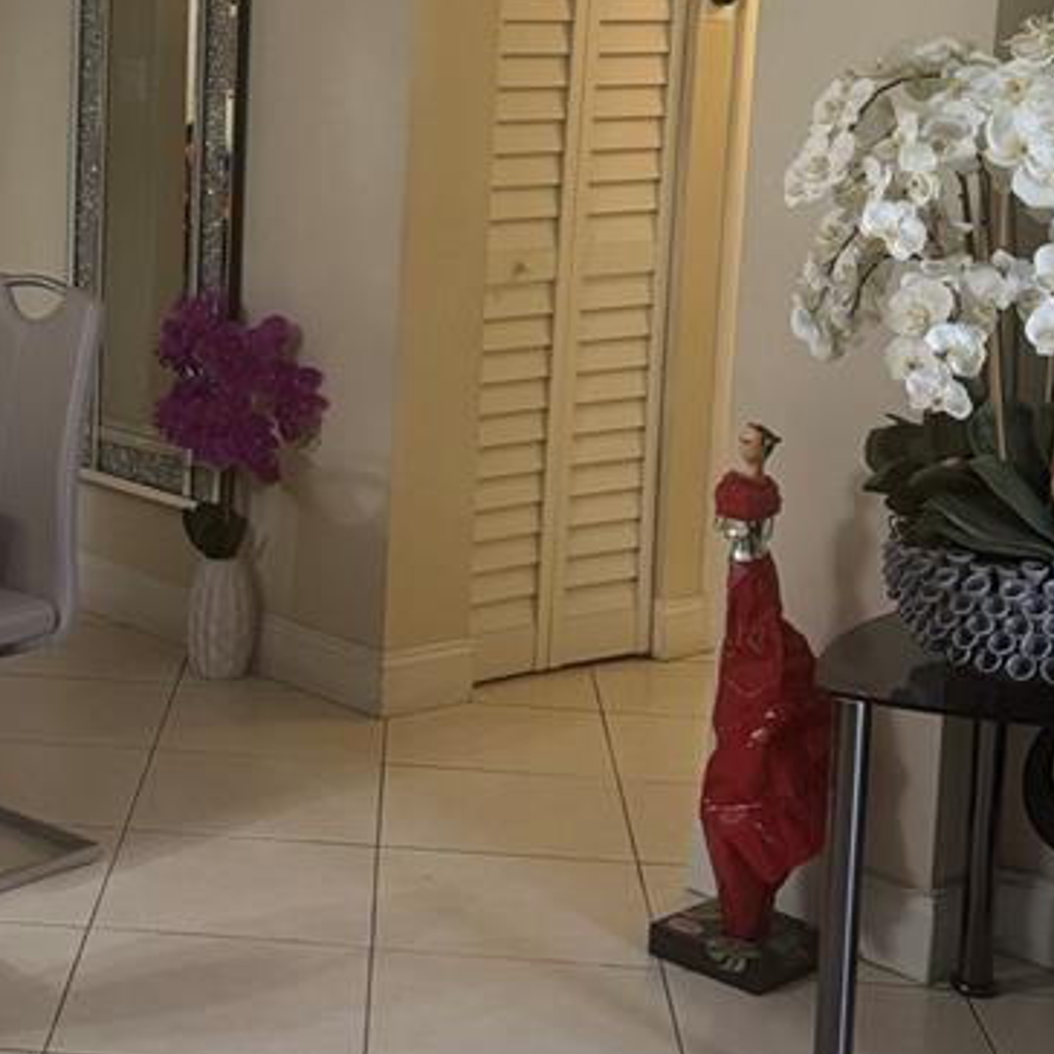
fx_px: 2411
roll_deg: -1.6
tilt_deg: -9.0
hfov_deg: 24.3
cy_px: 333
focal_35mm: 70
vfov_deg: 24.5
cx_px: 211
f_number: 1.78
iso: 250
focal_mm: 6.76
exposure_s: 1/60
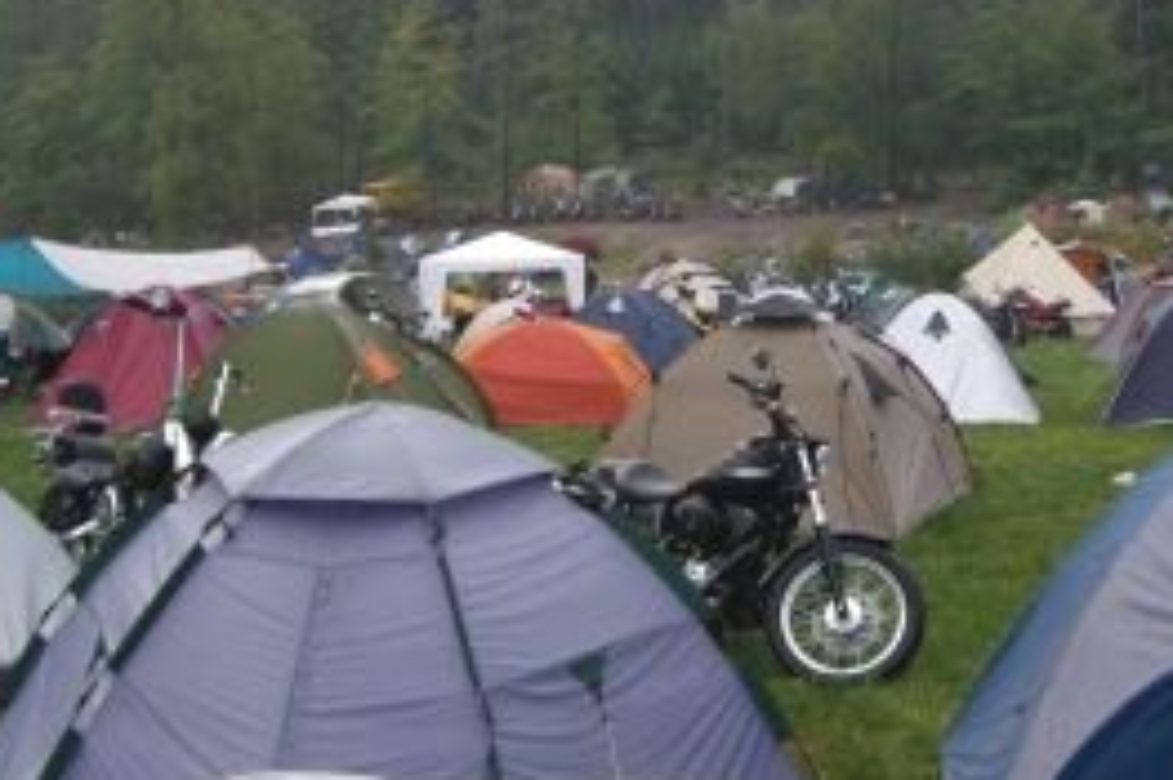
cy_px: 252
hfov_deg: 31.4
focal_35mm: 64
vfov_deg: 21.1
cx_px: 671
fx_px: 2084
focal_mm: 6.2
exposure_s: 1/200
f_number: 2.7
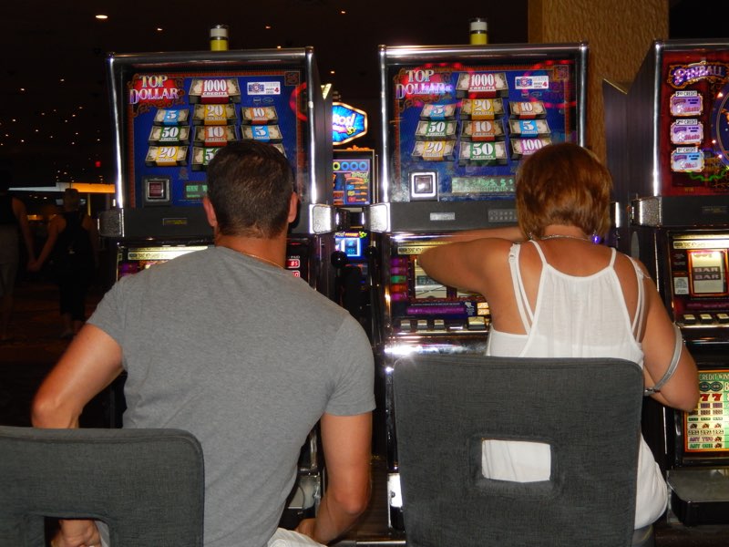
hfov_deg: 37.5
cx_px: 364
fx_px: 1074
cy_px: 274
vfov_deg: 28.6
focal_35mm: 51
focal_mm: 9.2
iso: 320
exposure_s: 1/30
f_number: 4.5
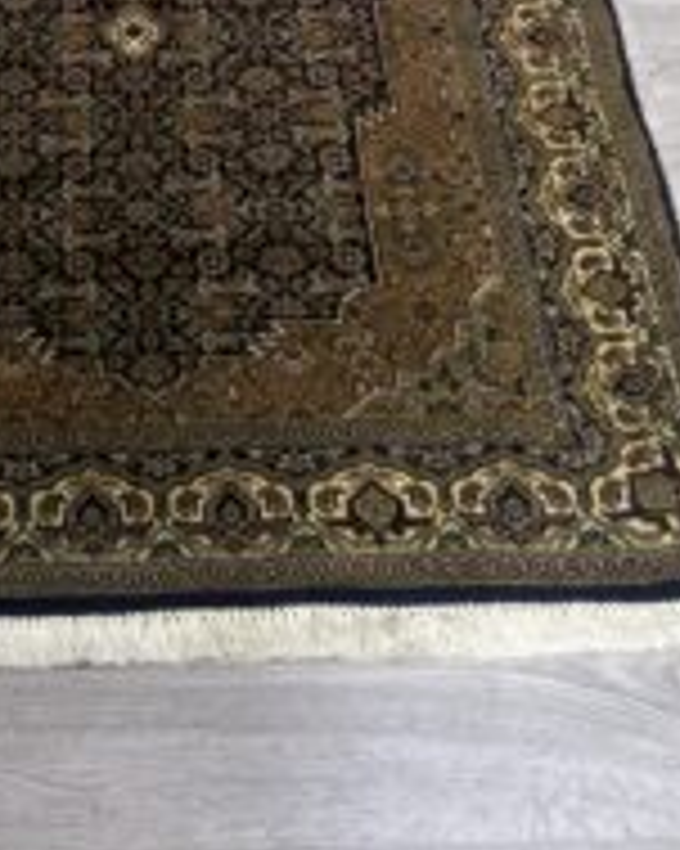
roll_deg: +0.0
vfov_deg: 15.6
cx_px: 140
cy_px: -823
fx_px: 2493
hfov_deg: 15.4
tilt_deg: -24.3
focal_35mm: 99
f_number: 1.78
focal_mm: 6.76
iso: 80
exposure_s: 1/100
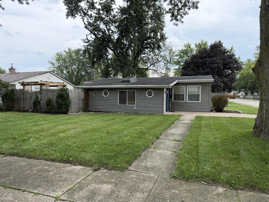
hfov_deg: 71.6
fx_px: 187
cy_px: 101
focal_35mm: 24
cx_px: 134
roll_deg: -0.4
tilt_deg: -2.6
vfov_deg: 56.8
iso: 100
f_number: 1.78
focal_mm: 6.76
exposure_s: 1/1493
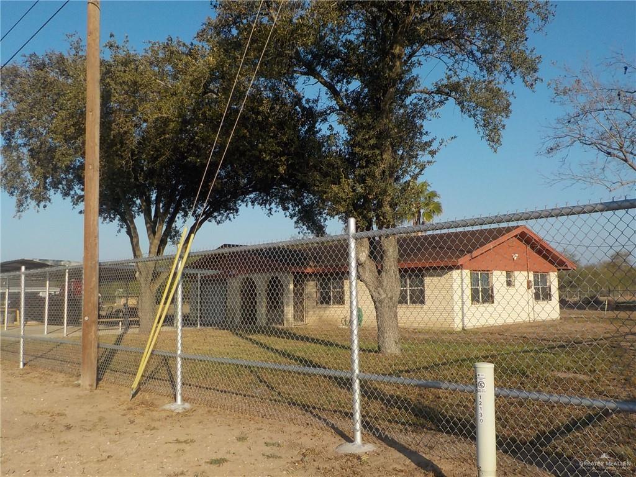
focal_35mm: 30
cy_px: 238
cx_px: 318
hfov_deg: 60.0
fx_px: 551
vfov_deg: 46.8
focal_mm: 4.1
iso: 125
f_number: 3.3
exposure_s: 1/1250
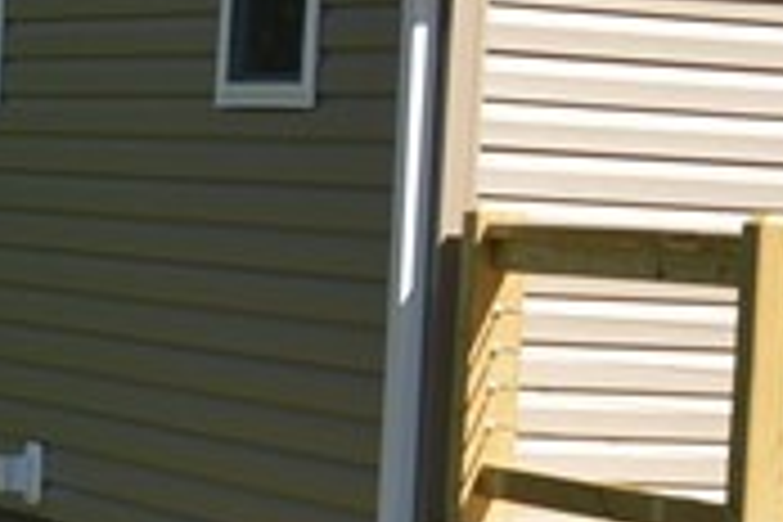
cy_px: 180
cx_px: 1789
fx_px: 5505
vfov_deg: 5.4
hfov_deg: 7.6
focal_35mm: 253
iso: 100
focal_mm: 27
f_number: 7.1
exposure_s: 1/200
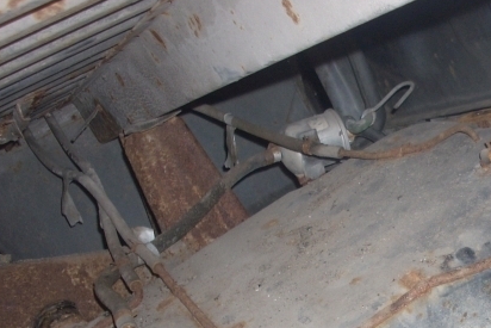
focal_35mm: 70
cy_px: 268
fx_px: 955
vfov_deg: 19.3
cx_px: 419
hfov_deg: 28.0
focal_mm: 6.2
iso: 64
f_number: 2.8
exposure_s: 1/60
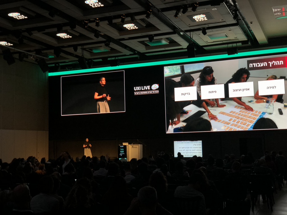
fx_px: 431
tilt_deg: +4.7
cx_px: 144
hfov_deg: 36.8
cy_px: 108
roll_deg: +2.8
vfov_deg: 28.0
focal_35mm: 52
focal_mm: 6
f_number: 2.4
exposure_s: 1/50
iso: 20
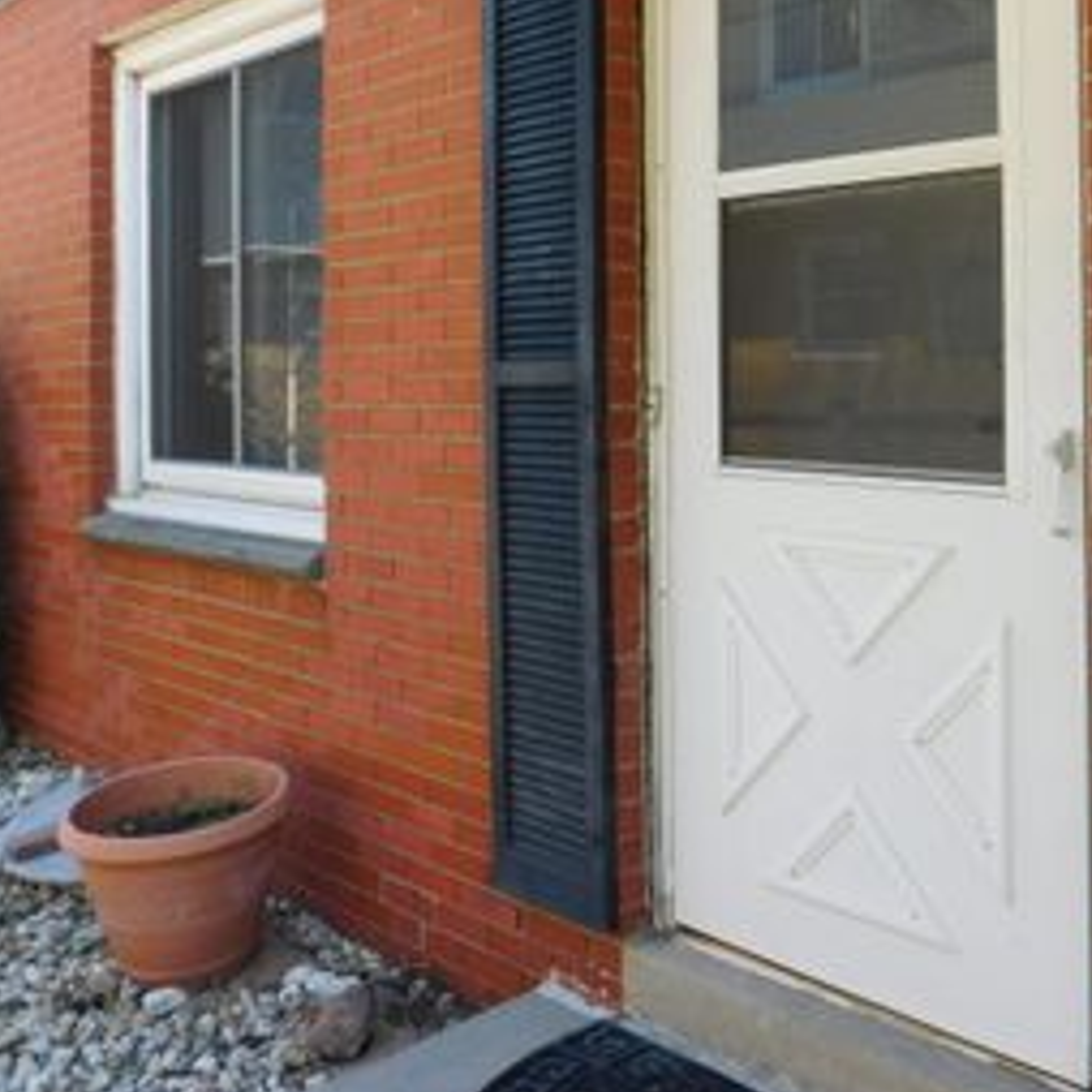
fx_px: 1428
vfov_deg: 41.0
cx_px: 765
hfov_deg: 41.1
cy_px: 316
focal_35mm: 40
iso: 125
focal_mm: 4
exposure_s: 1/250
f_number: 3
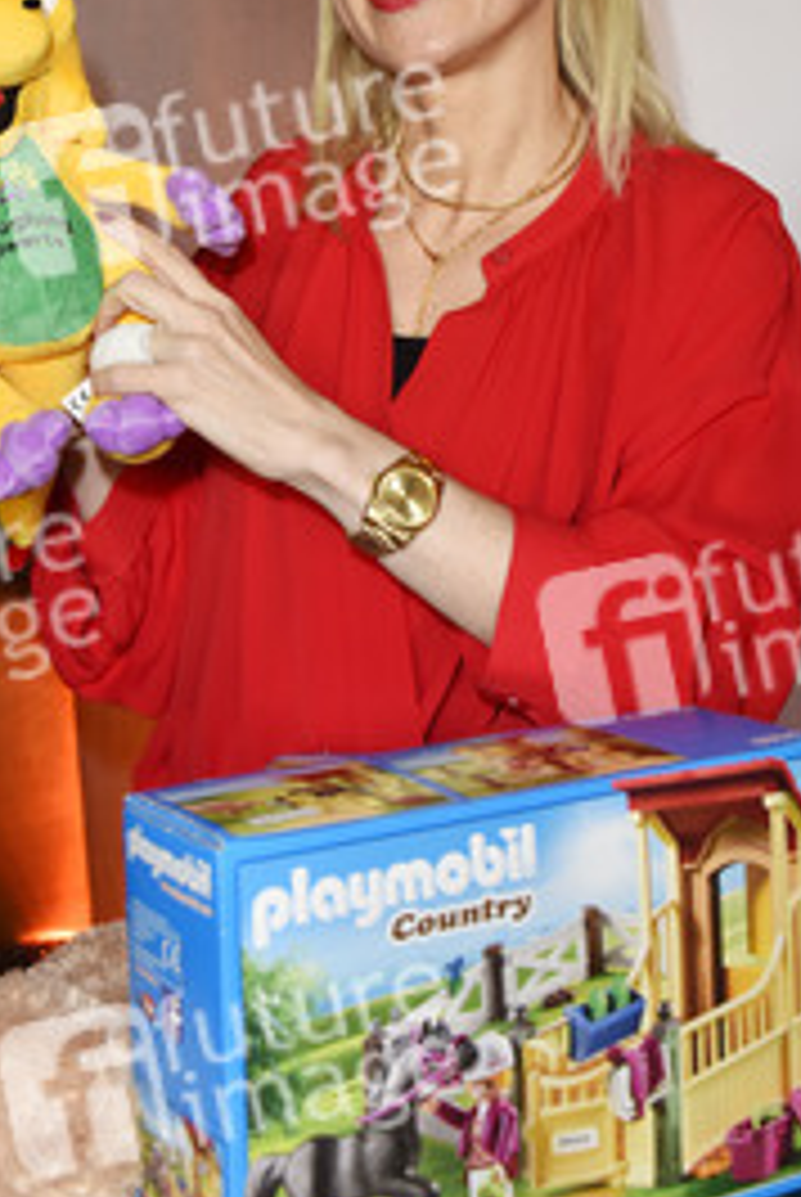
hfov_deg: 25.1
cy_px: 396
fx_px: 1797
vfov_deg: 36.4
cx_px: 360
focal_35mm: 54
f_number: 5.6
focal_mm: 36
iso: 1000
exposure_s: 1/60
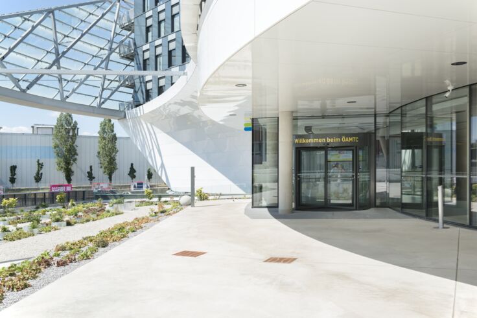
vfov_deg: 37.9
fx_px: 464
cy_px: 159
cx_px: 238
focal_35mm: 35
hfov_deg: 54.4
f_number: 7.1
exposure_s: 1/320
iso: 160
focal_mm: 35
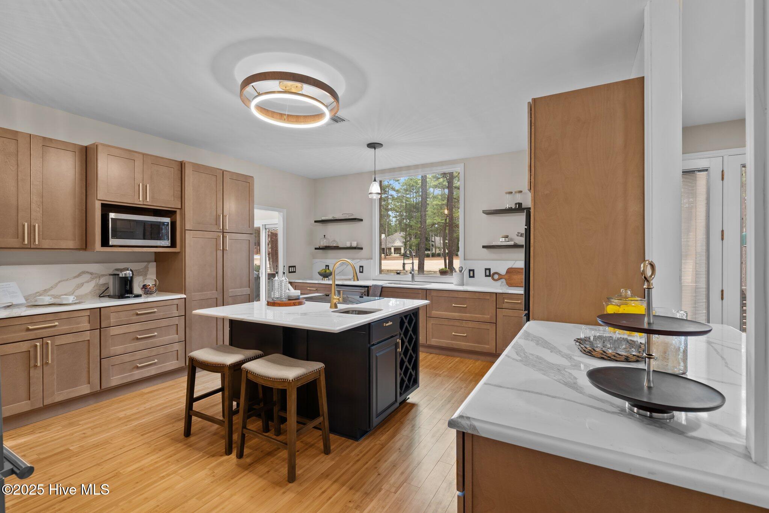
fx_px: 342
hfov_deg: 96.7
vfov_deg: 73.7
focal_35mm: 16
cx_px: 384
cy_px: 256
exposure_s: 1/1.25
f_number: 8
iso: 400
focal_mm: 16
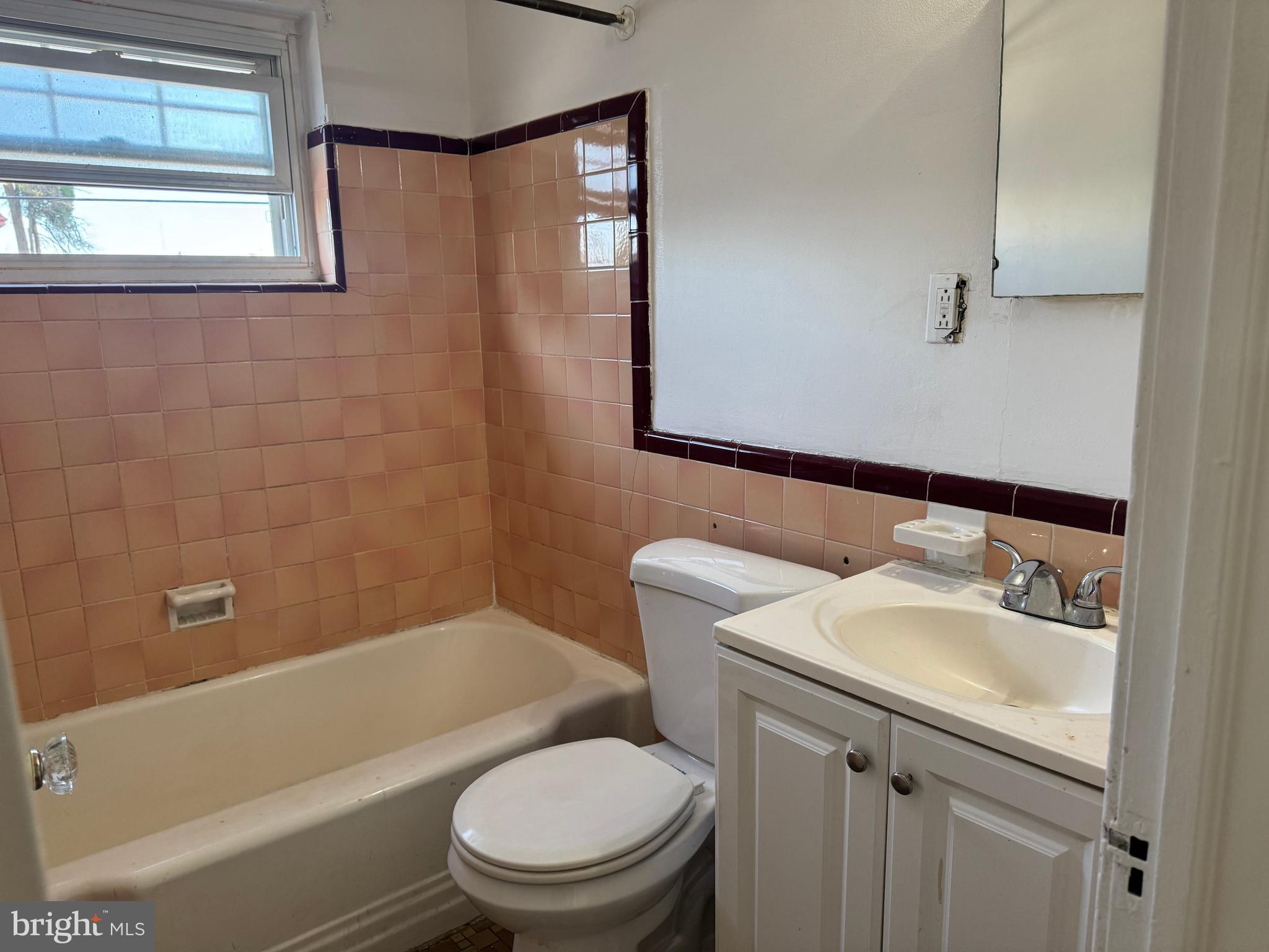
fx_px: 880
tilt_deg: -11.6
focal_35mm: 24
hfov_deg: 71.6
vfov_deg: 56.8
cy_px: 476
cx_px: 634
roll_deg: +2.0
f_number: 1.78
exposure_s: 1/120
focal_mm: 6.76
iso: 160
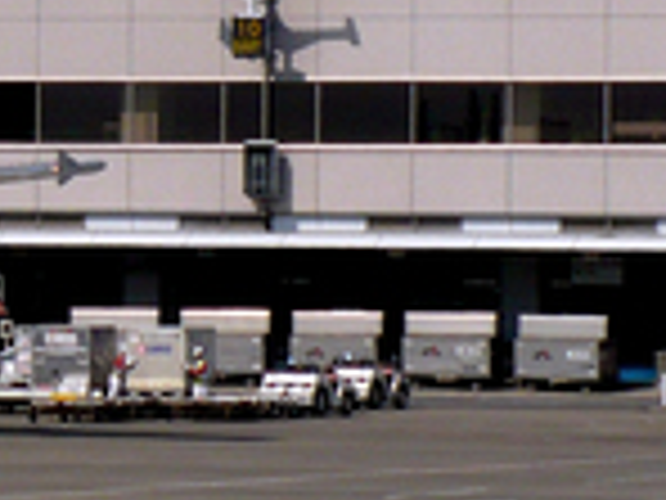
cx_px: -171
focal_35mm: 425
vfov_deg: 3.5
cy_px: -185
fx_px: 8177
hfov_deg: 4.6
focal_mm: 16.1
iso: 100
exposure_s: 1/250
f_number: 10
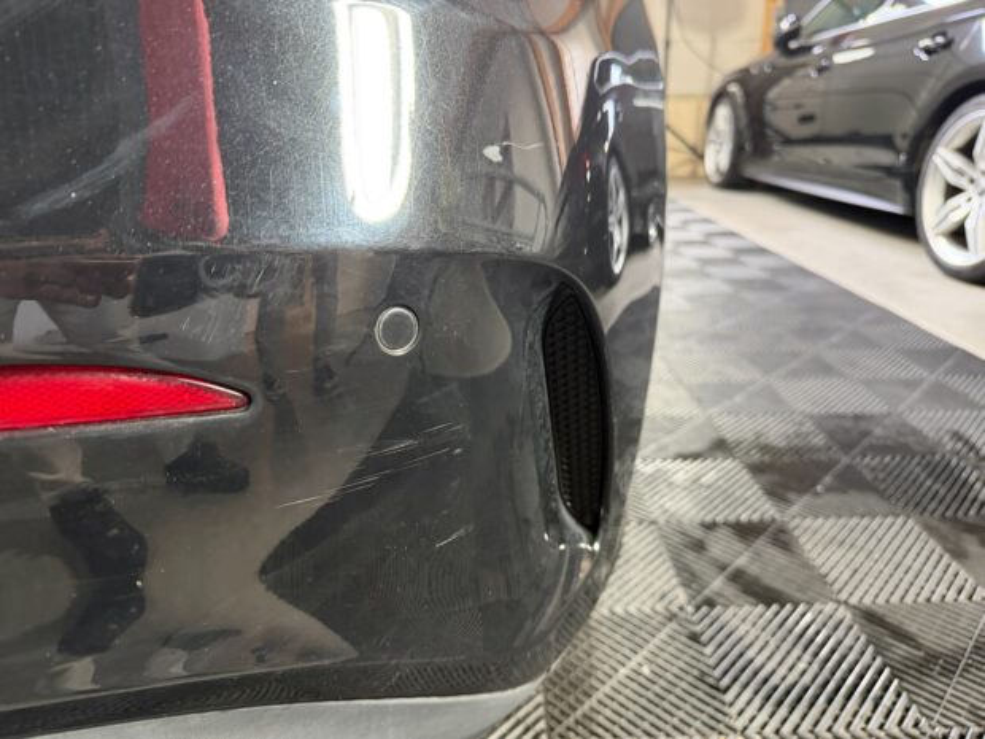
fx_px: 683
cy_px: 370
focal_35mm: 24
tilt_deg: -20.8
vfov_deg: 56.8
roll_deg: +0.9
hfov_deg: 71.6
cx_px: 492
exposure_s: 1/33
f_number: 1.78
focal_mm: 6.76
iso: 640
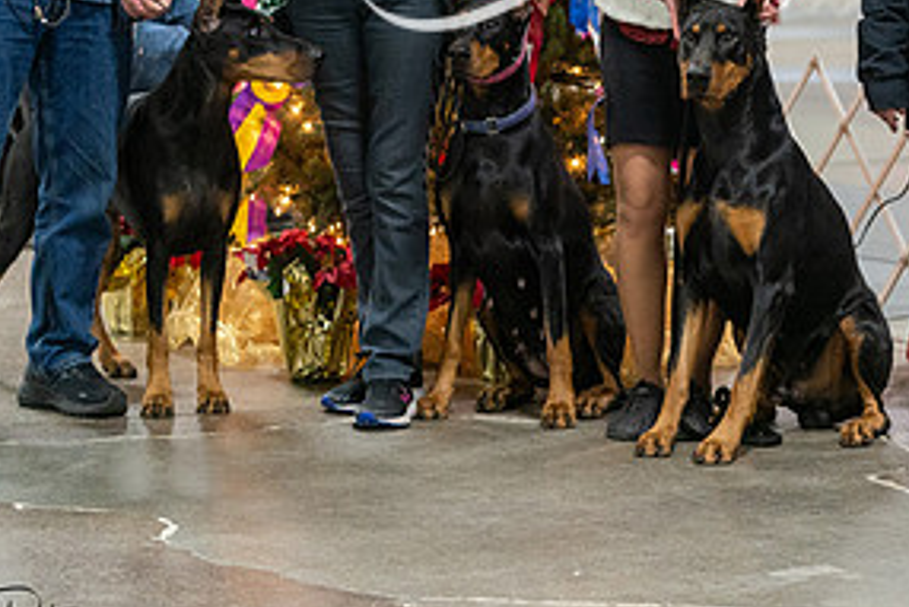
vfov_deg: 9.6
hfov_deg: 14.3
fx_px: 3587
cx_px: 814
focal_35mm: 142
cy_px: 87
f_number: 2.8
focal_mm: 70
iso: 4000
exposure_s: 1/160
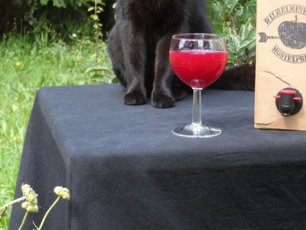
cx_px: 204
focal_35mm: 99
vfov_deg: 14.9
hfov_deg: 19.8
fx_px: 875
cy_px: 63
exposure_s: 1/60
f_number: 4
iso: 80
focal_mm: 8.7
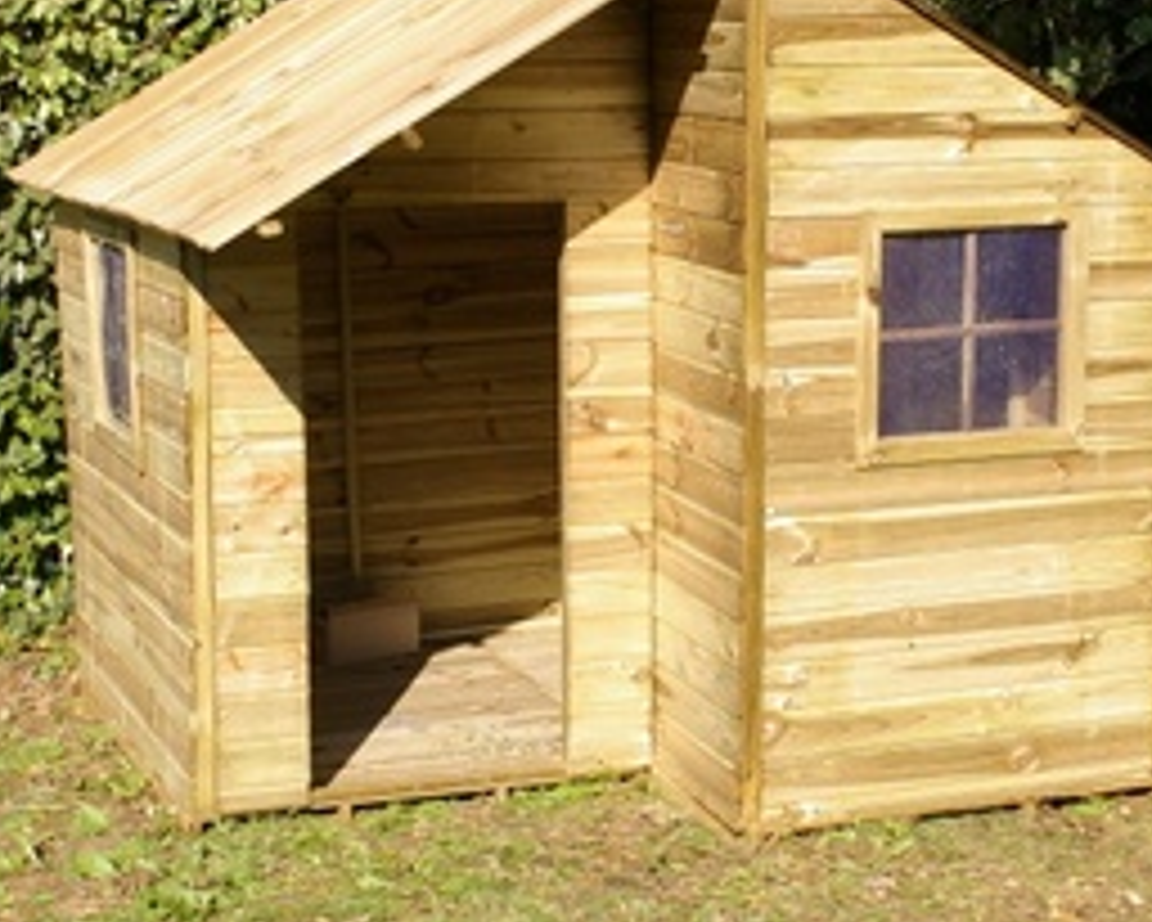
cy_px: 324
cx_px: 659
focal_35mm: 82
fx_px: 2789
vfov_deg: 18.7
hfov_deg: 23.3
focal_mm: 35
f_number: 8
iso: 200
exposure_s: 1/180
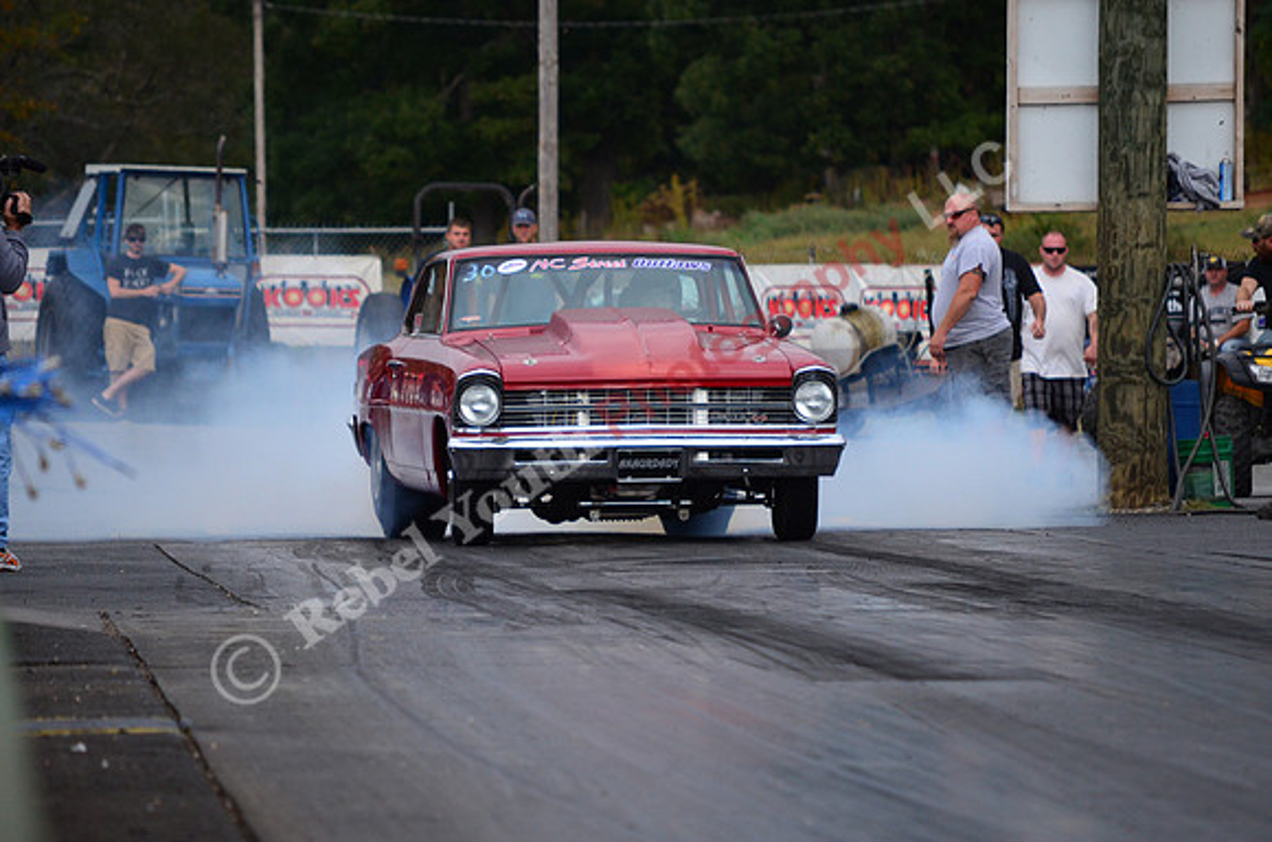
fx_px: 10577
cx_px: 636
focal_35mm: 300
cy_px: 421
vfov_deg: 4.6
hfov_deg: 6.9
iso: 1000
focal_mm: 200
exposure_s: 1/1600
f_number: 5.6
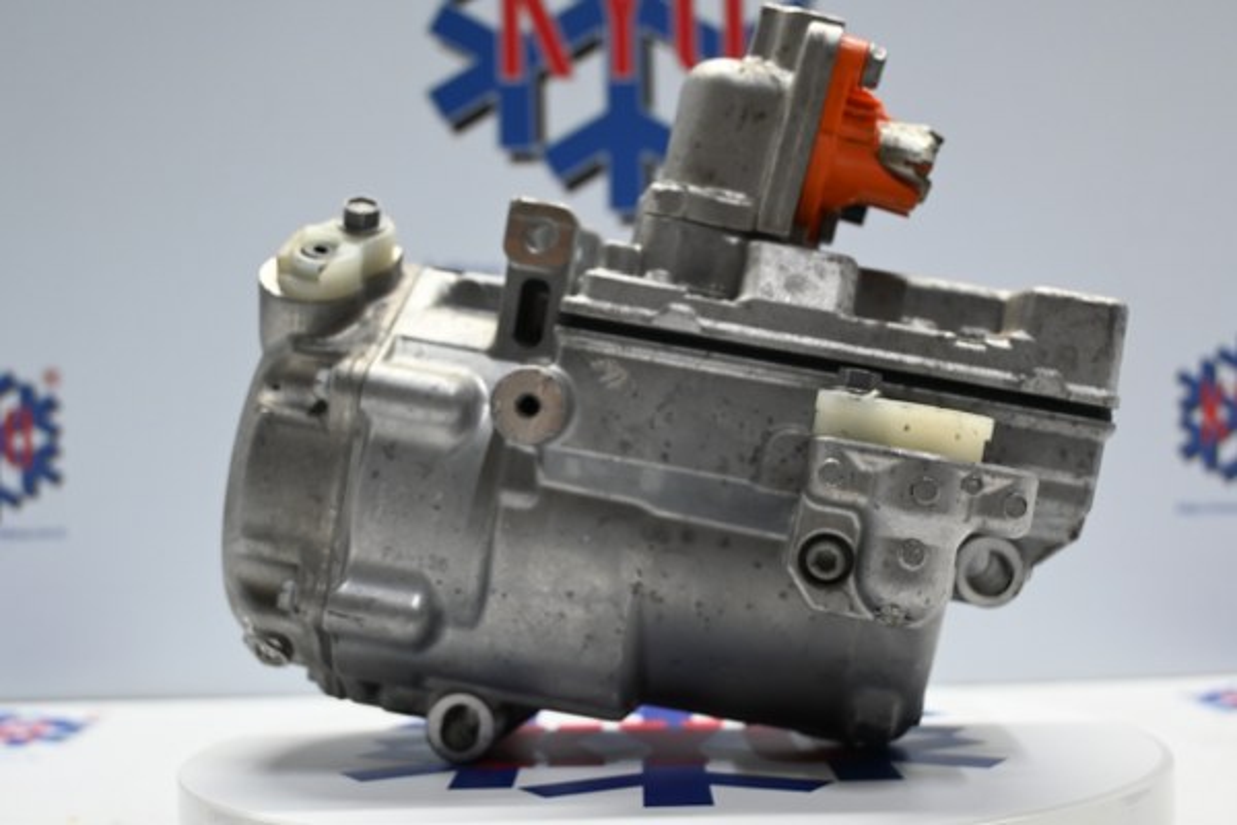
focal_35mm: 47
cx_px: 618
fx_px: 1623
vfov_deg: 28.5
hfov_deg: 41.7
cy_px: 412
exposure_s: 1/50
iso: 720
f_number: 5
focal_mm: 31.5
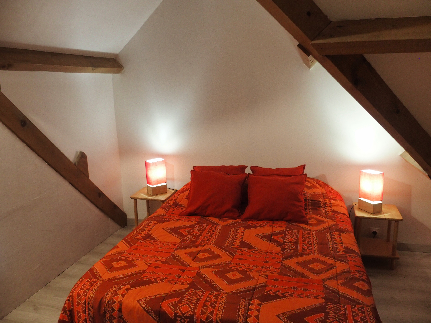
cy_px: 162
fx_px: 349
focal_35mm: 28
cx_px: 216
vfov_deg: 49.7
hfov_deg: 63.4
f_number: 2.8
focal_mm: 6
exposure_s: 1/30
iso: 500
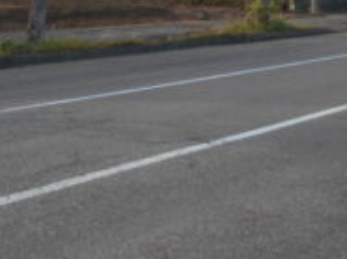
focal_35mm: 70
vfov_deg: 19.6
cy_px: -62
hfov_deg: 27.7
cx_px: 226
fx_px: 701
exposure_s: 1/200
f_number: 3.2
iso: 80
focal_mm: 4.6
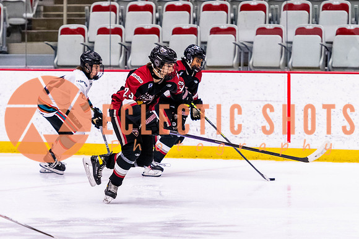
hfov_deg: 7.4
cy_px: 125
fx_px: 2761
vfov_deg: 5.0
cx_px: 174
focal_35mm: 277
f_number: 2.8
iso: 2500
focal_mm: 145
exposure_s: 1/640
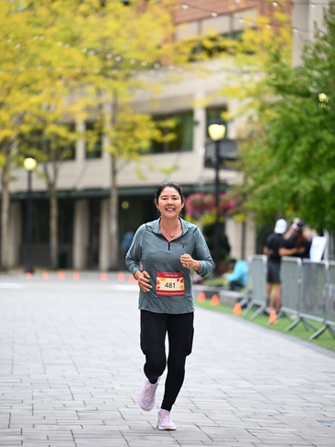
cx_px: 168
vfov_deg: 13.4
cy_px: 215
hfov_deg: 10.1
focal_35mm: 147
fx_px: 1898
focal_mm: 135
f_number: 2.8
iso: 640
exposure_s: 1/2000
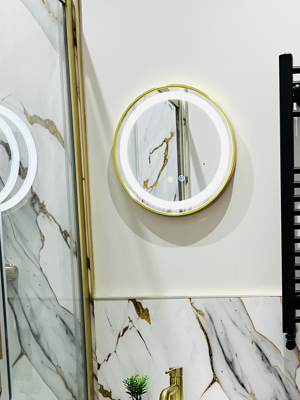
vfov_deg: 35.5
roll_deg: +0.0
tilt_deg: -6.1
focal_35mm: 51
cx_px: 282
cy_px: 350
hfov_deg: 27.3
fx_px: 589
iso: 80
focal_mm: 5.7
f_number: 1.5
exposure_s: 1/50
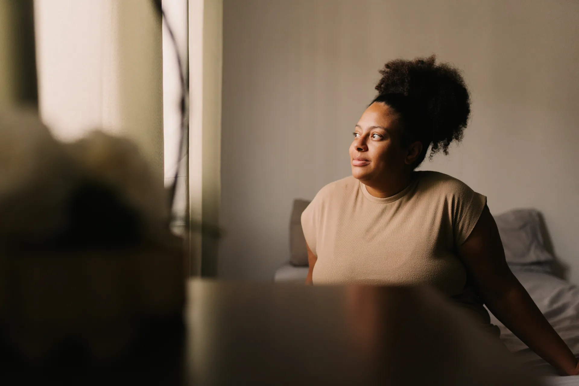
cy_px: 193
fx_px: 563
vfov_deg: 37.9
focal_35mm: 35
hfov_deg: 54.4
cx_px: 290
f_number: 2
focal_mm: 35
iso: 640
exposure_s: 1/320
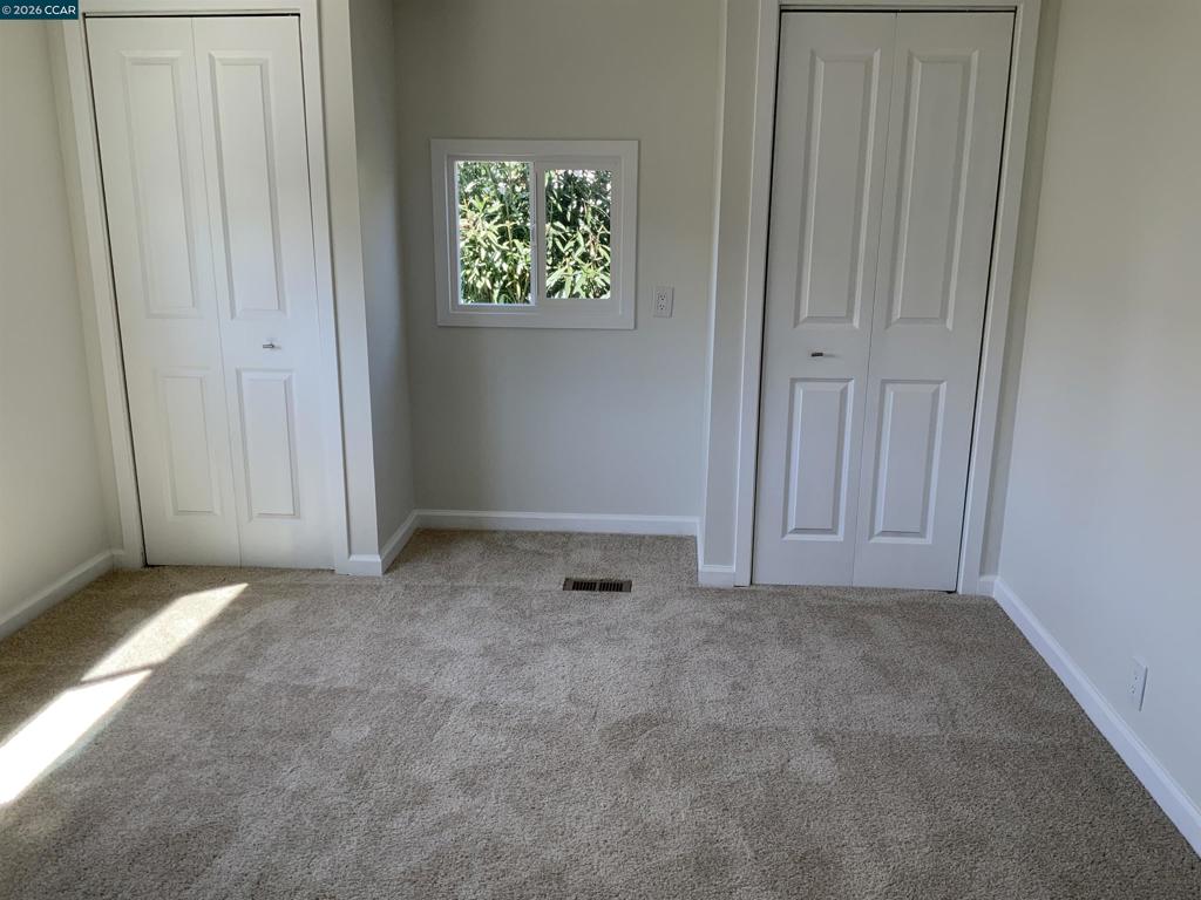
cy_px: 450
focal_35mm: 29
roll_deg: +0.0
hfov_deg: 61.7
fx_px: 1006
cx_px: 600
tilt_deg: -15.2
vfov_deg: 48.2
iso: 32
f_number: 1.8
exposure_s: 1/120
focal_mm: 3
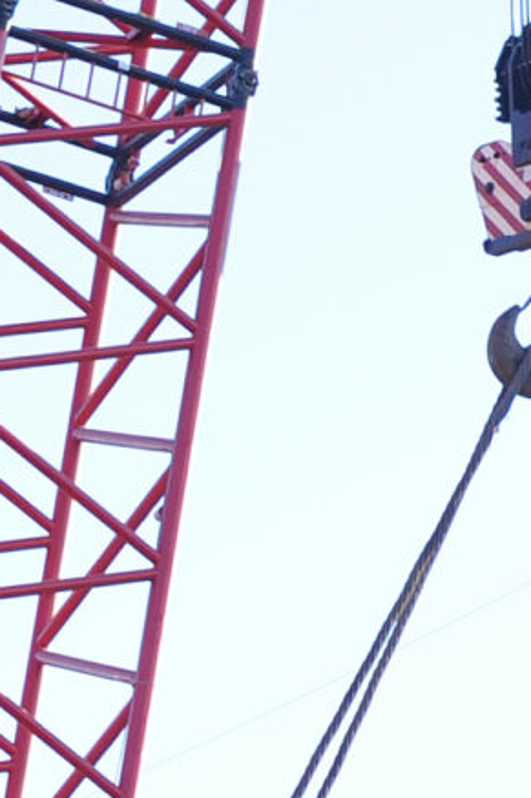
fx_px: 6487
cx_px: -382
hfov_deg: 4.6
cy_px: 466
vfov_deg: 7.0
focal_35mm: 293
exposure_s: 1/250
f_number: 6.3
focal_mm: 50
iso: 200
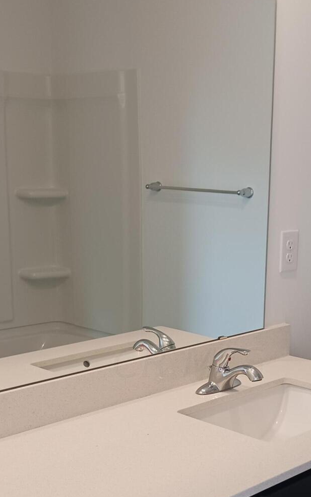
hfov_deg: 22.3
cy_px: 362
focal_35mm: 58
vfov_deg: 34.5
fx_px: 786
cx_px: 188
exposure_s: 1/60
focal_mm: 4
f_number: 1.8
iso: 160
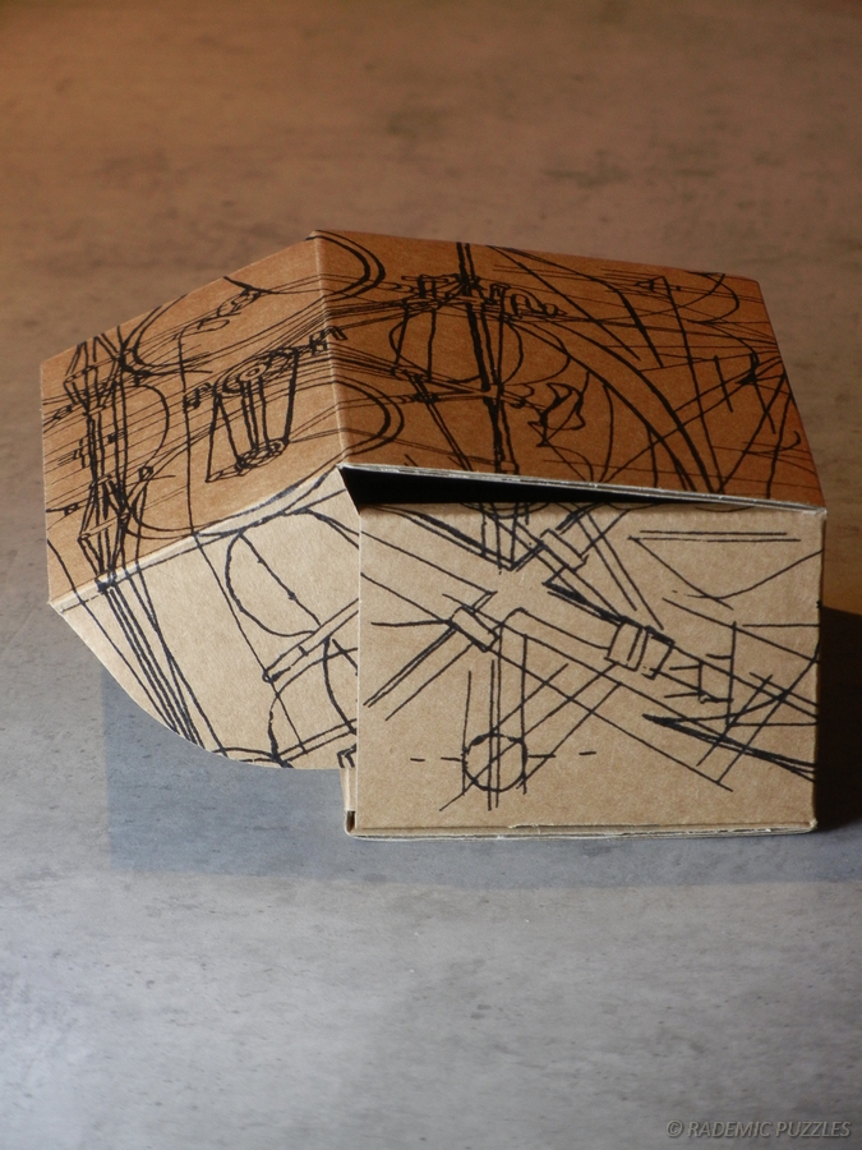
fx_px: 9961
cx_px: 431
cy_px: 575
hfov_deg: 5.0
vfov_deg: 6.6
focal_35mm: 300
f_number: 5.6
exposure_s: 1/30
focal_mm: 54
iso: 282
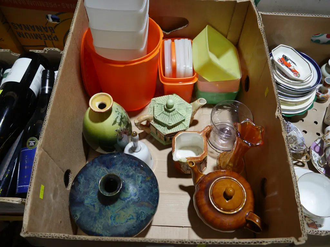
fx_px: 286
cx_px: 165
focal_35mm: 30
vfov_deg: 46.8
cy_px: 124
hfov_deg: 59.9
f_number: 3.6
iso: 200
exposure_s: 1/80
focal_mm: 15
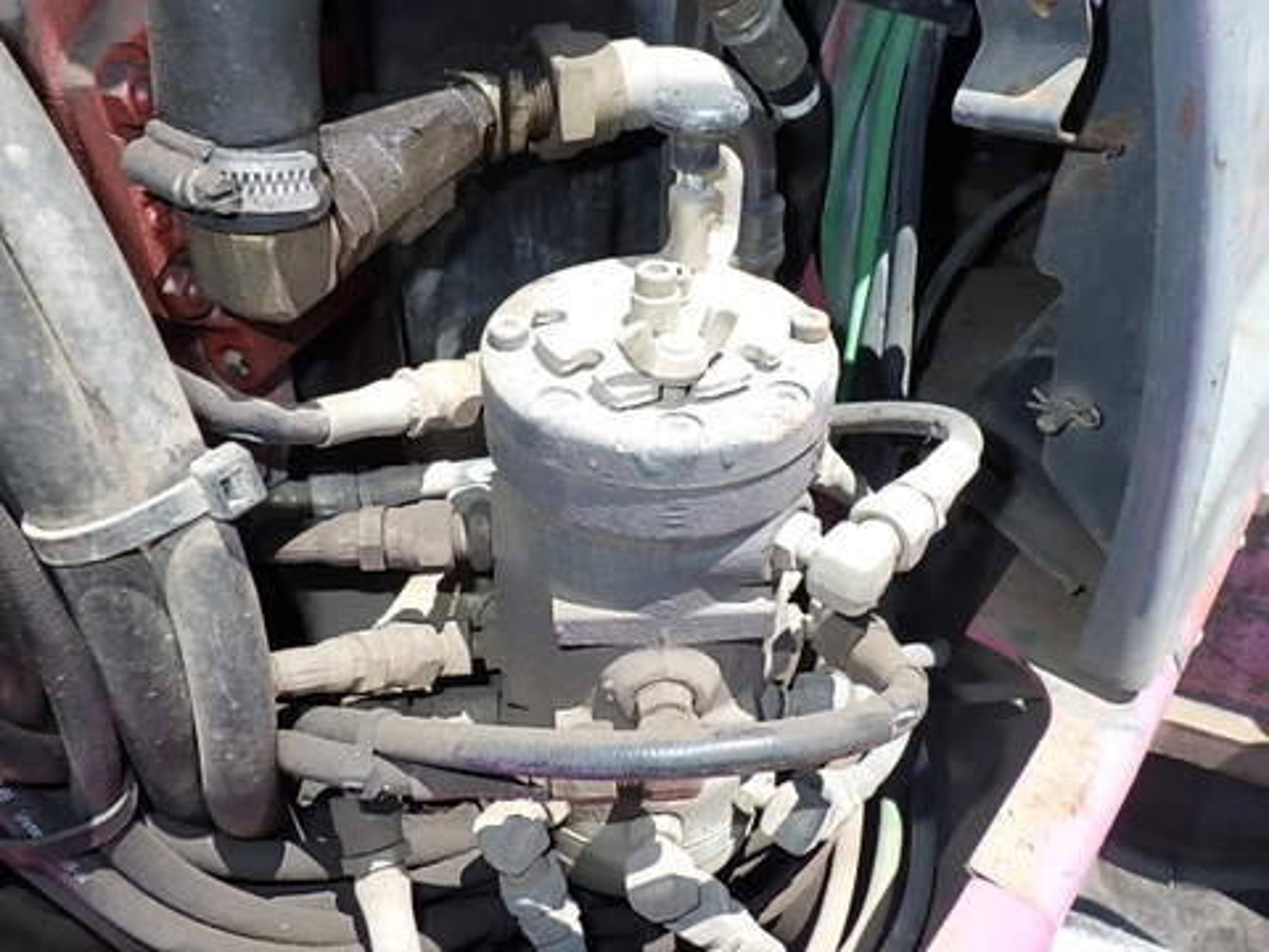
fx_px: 1026
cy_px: 476
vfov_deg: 49.7
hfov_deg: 63.4
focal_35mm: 28
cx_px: 634
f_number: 4.2
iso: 125
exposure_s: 1/320
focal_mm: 5
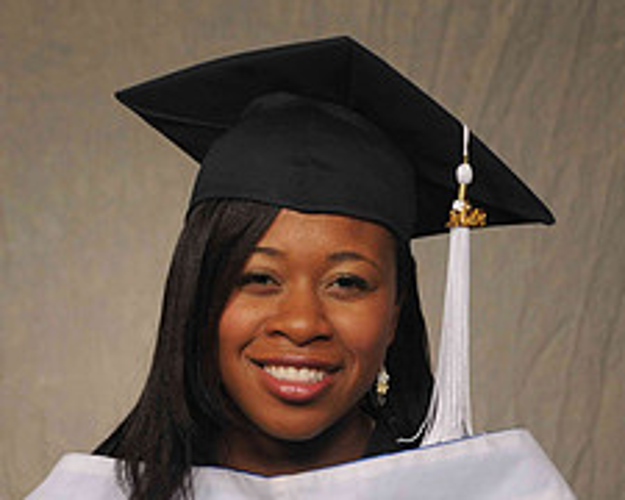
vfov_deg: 7.8
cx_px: 282
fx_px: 3644
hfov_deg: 9.8
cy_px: 464
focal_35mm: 197
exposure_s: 1/125
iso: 200
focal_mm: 70
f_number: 5.6
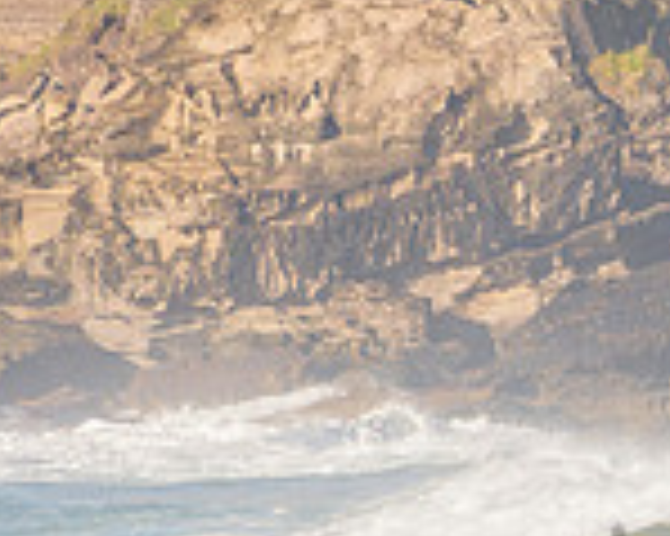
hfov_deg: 1.1
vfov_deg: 0.8
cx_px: 1075
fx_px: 36125
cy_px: 556
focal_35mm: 1823
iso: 220
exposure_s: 1/1600
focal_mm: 500
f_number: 5.6
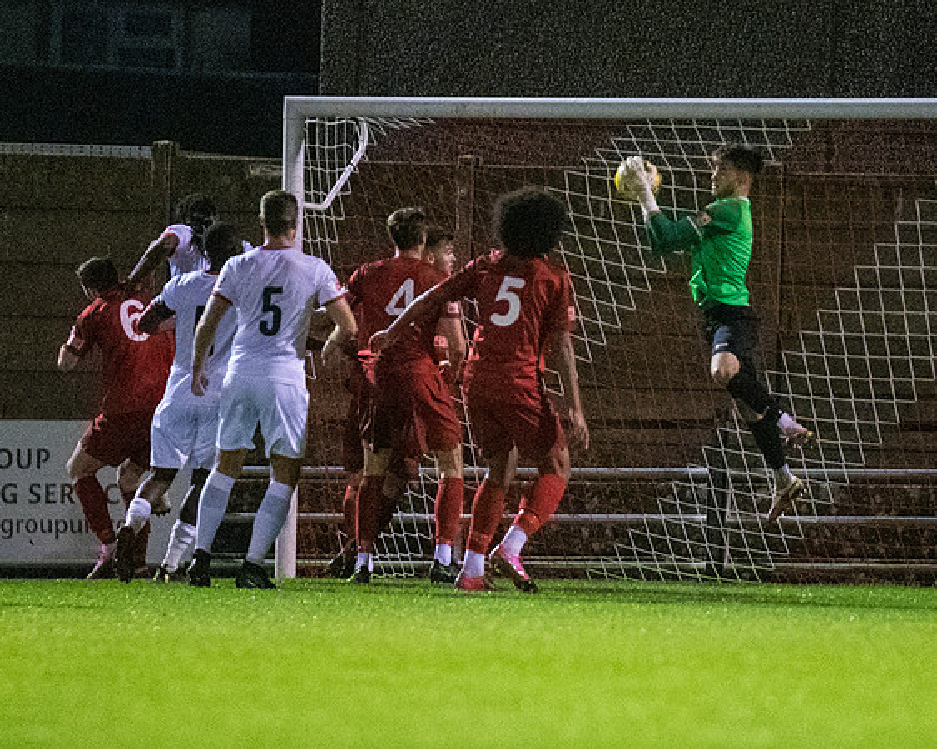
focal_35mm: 670
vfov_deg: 2.3
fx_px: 18568
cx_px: 636
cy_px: 382
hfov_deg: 2.9
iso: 10000
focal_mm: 300
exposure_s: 1/1250
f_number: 2.8
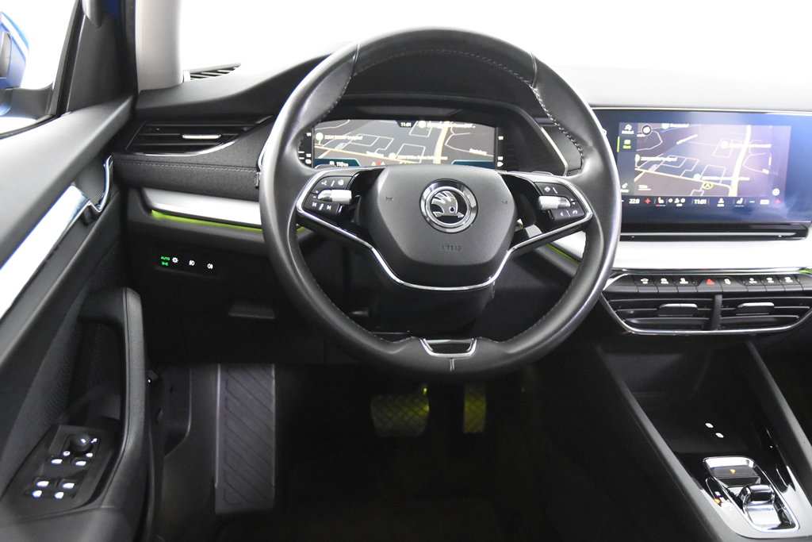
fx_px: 880
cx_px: 406
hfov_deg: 49.5
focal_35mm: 39
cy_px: 271
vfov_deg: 34.2
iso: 9000
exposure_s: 1/40
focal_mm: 26
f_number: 3.2
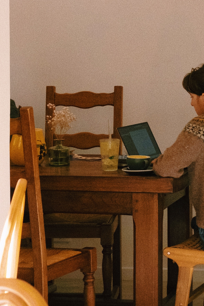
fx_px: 1105
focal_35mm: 130
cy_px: 117
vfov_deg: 15.8
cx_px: 124
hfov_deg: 10.5
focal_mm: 24.5
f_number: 3.2
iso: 800
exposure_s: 1/1600
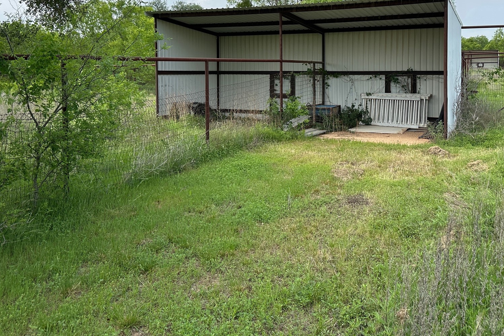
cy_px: 86
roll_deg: -0.5
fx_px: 476
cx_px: 280
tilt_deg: -1.2
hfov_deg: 55.7
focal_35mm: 34
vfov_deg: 37.9
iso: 80
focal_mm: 6.86
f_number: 1.78
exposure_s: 1/3472
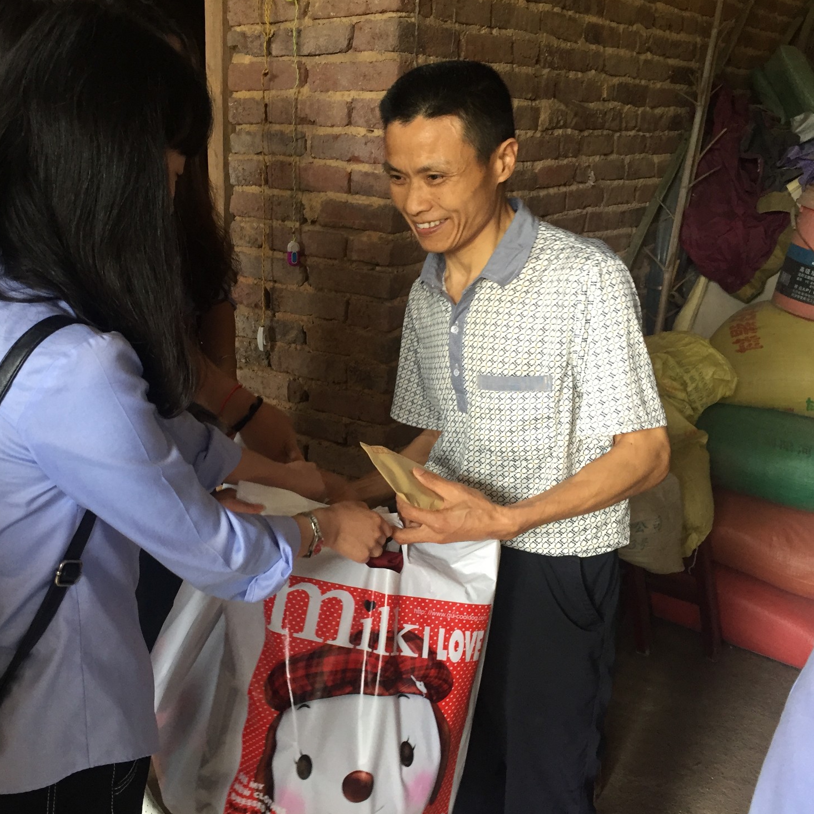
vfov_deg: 47.2
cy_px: 403
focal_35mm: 35
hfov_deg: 46.8
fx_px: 931
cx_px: 303
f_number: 2.2
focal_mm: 4.15
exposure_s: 1/33
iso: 125
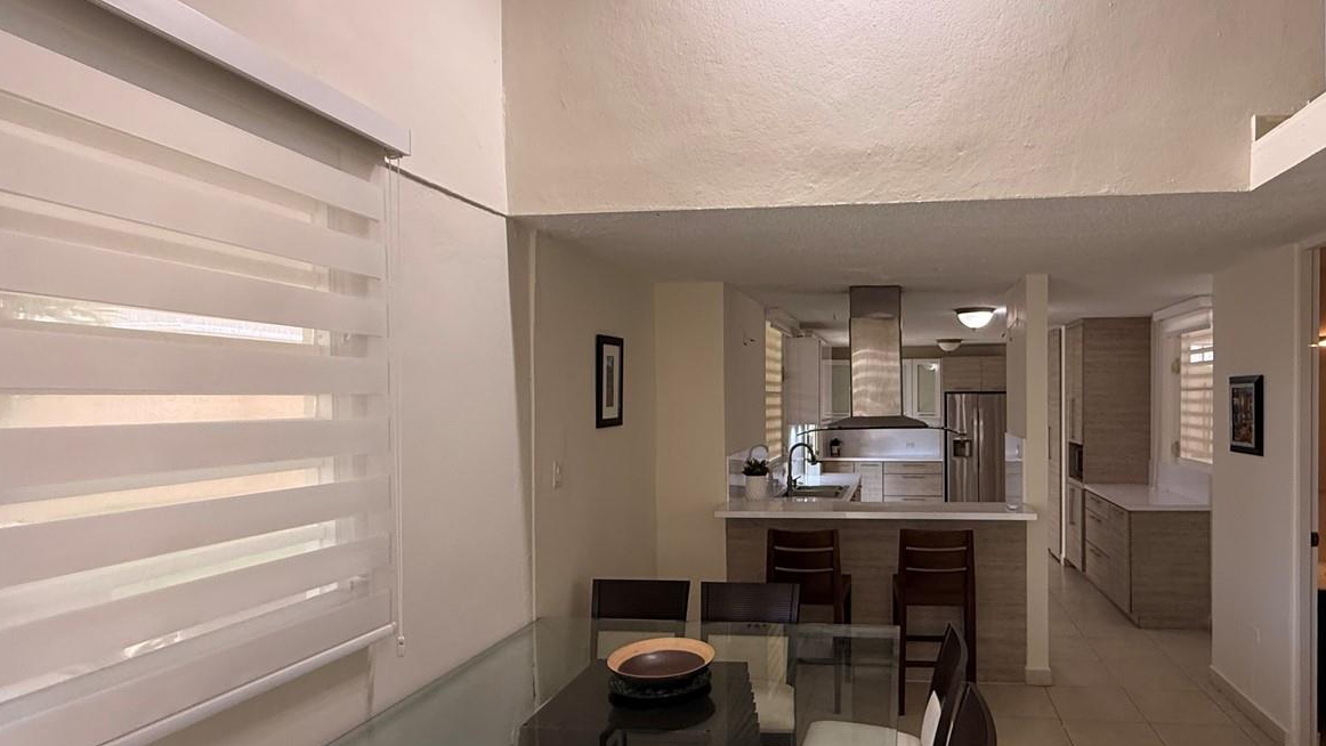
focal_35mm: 21
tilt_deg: -0.9
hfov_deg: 82.2
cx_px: 833
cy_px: 411
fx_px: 738
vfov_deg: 53.5
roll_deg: -0.5
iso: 250
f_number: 2.2
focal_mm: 2.22
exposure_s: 1/60
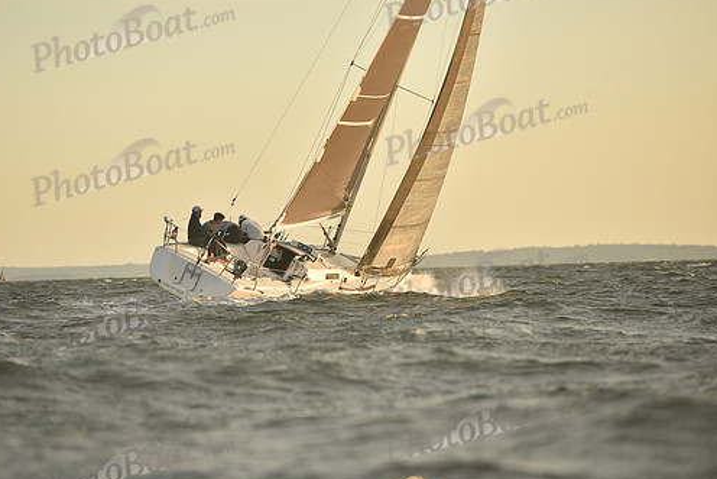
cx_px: 311
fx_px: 4662
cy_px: 224
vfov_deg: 5.9
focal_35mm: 234
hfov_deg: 8.8
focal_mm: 200
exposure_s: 1/1000
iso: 250
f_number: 4.5
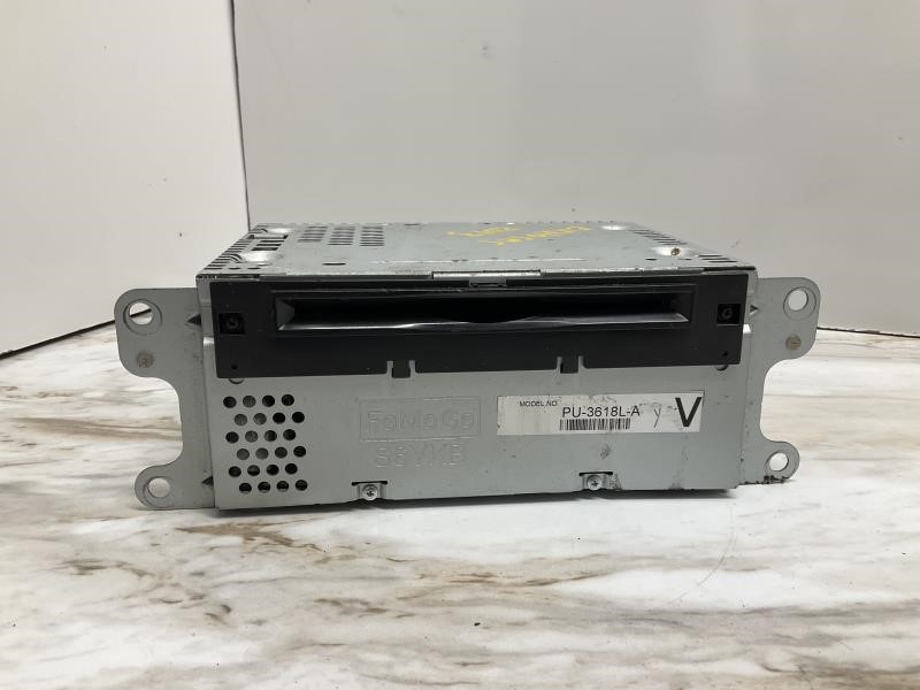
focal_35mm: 29
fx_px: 771
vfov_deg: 48.2
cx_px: 460
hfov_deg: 61.7
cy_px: 345
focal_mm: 3
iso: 25
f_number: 1.8
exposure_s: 1/322
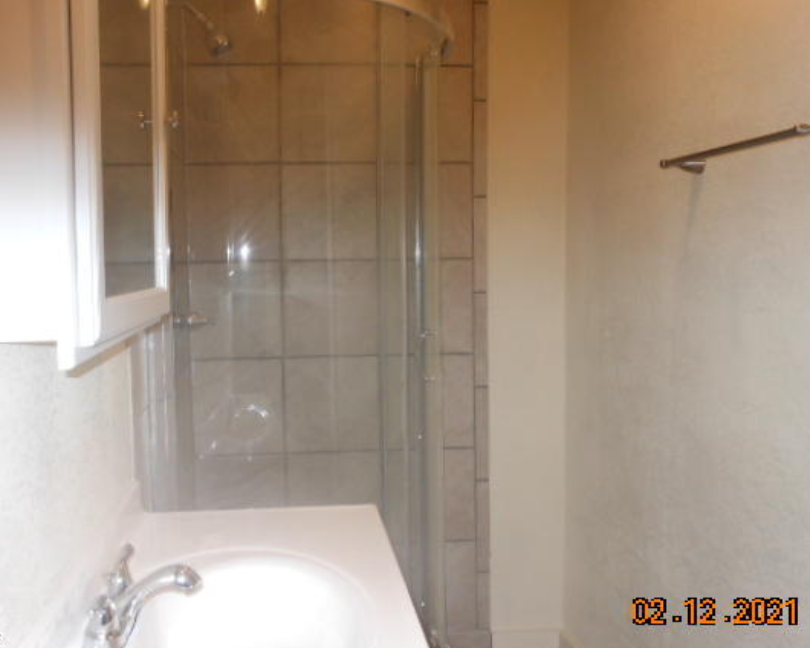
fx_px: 791
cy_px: 304
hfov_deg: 54.0
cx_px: 339
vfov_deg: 44.5
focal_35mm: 33
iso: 200
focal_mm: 5
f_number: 3.7
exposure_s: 1/25
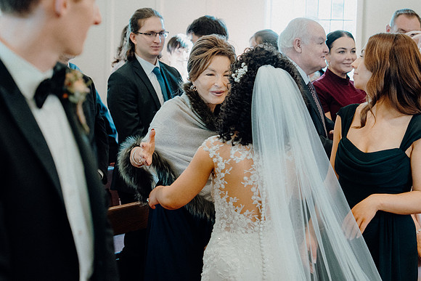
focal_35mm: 93
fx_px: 1088
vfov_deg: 14.7
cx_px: 210
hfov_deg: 21.9
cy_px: 140
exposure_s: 1/160
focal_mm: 62
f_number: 3.5
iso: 2500
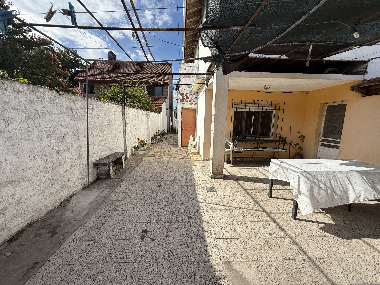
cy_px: 142
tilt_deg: -7.9
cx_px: 190
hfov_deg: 102.1
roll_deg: -1.5
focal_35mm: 14
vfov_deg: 85.7
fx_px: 154
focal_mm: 2.22
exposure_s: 1/2237
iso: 50
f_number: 2.2
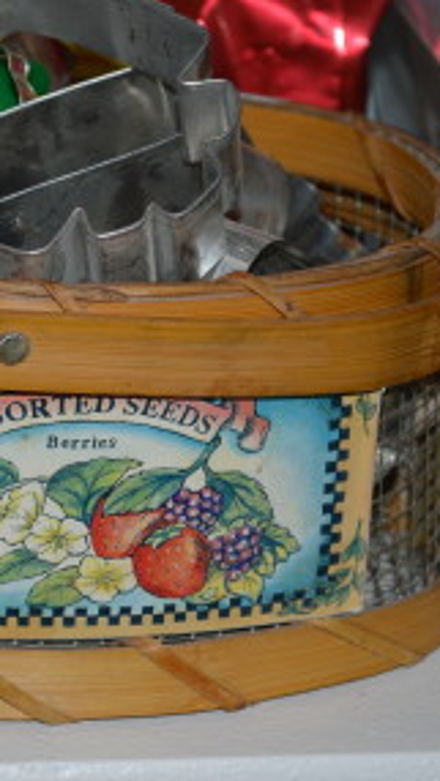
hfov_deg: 8.0
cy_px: 360
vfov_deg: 14.2
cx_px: 27
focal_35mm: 151
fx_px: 3128
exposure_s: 1/60
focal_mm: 55
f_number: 5.6
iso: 100
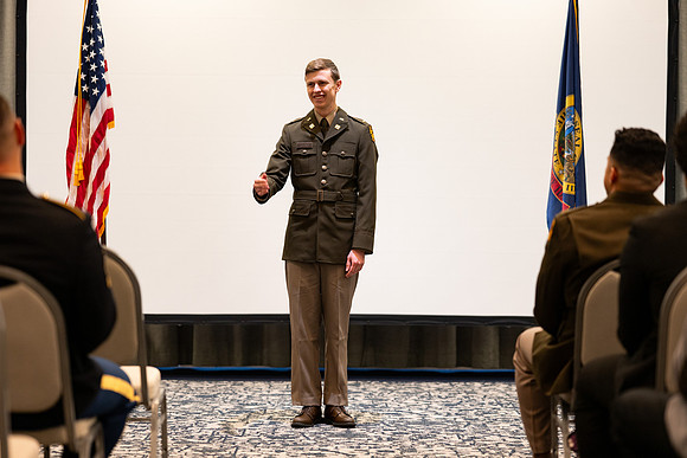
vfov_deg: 16.1
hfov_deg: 23.9
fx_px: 1622
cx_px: 344
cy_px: 229
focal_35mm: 85
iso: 640
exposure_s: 1/125
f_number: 1.8
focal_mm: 85
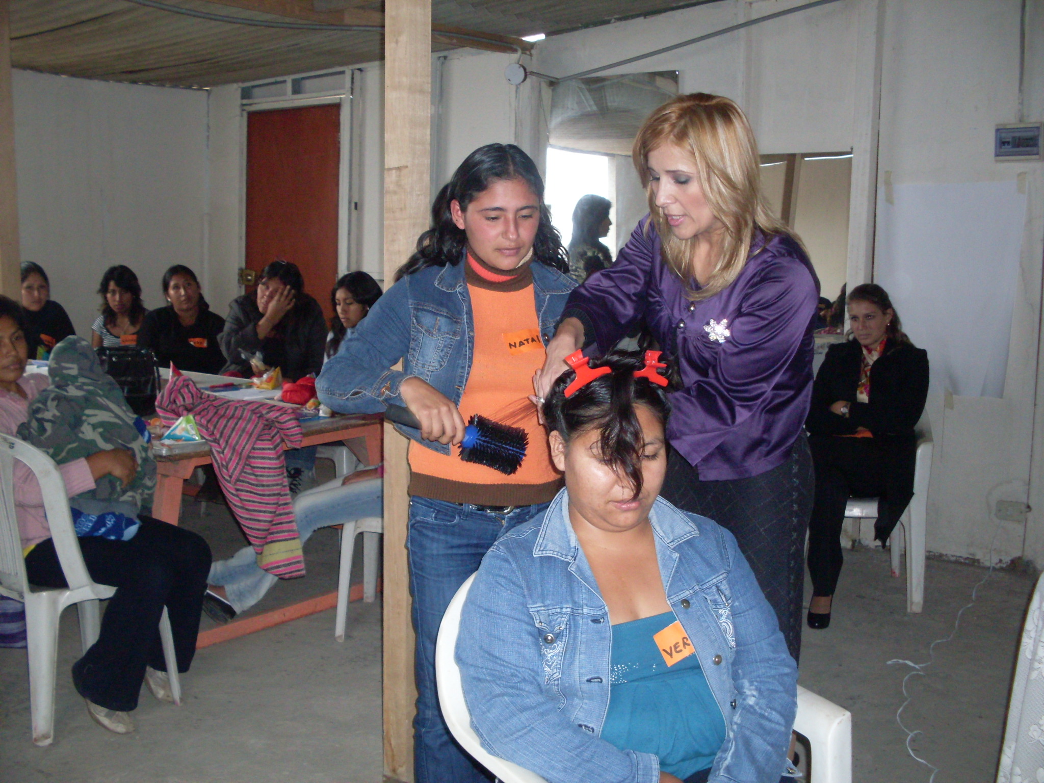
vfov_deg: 37.7
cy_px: 392
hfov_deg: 49.0
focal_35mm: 38
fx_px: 1146
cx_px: 522
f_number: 2.8
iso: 160
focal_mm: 6.3
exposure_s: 1/45
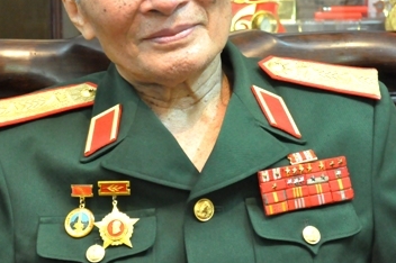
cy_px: 78
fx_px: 1440
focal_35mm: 131
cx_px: 148
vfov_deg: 10.4
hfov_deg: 15.6
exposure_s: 1/10
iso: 3200
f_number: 5.6
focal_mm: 48
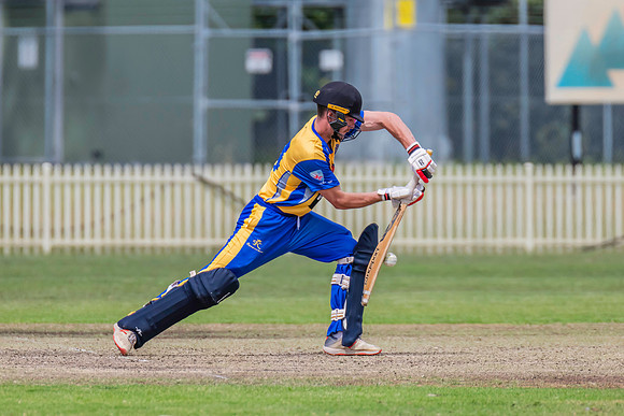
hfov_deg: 3.2
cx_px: 293
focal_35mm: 645
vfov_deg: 2.1
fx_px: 11178
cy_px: 201
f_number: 6.3
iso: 800
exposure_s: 1/2500
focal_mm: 500
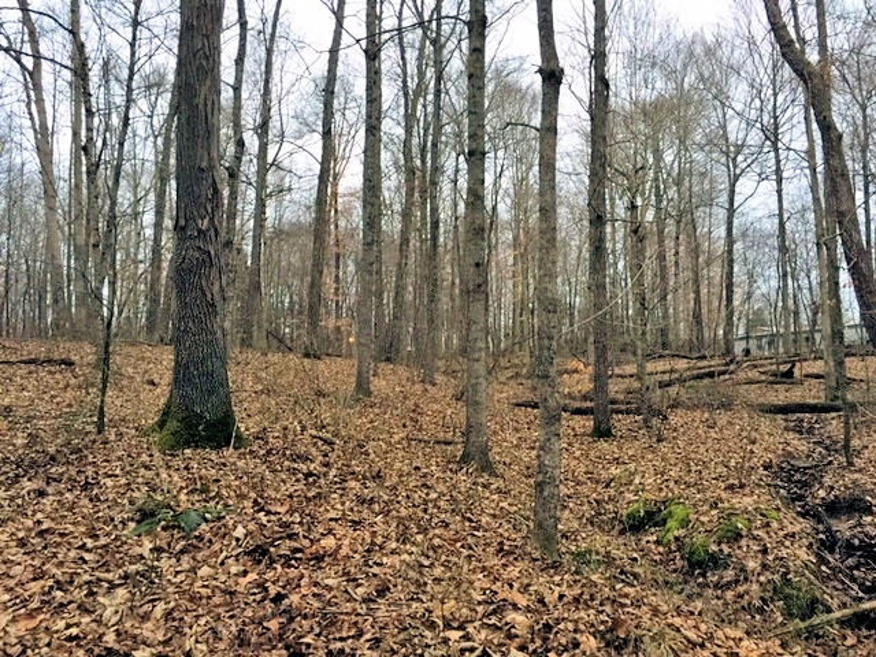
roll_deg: -0.2
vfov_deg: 48.2
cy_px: 328
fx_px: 734
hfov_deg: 61.7
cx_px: 438
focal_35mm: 29
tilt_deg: +6.9
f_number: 2.2
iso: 125
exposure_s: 1/15
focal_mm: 4.15
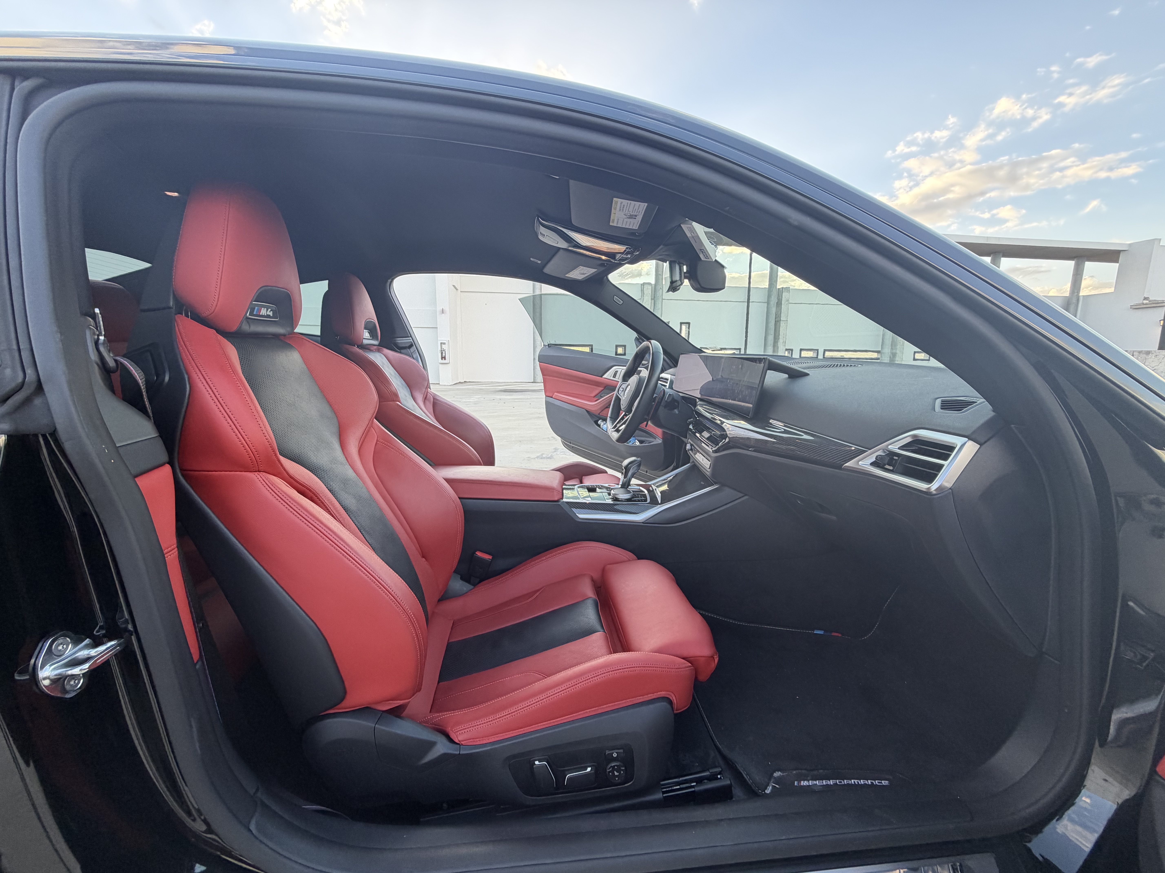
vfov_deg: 85.7
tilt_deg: -9.6
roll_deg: -0.1
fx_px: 471
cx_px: 582
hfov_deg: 102.1
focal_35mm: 14
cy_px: 436
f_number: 2.2
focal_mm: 2.22
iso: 100
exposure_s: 1/121
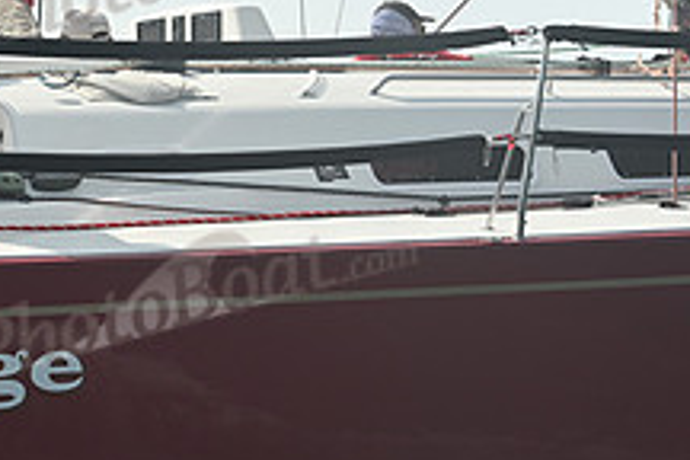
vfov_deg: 7.3
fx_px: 3603
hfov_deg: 10.7
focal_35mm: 188
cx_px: -195
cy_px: 177
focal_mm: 70
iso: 320
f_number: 6.3
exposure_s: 1/1250
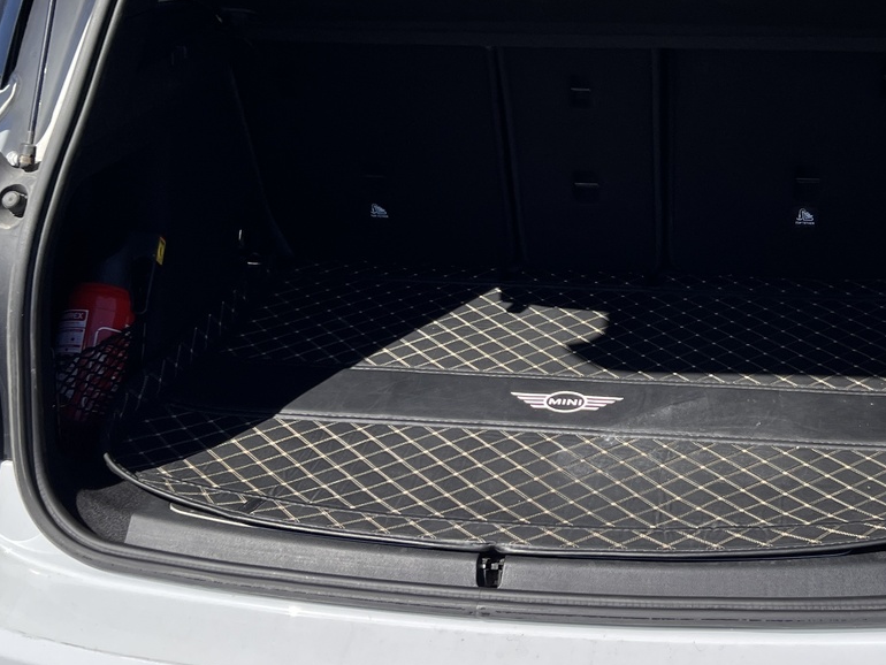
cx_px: 552
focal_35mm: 54
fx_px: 1383
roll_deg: +2.6
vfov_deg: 27.0
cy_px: 246
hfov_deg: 35.3
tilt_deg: -21.1
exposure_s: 1/2632
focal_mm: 5.7
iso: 50
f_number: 1.5
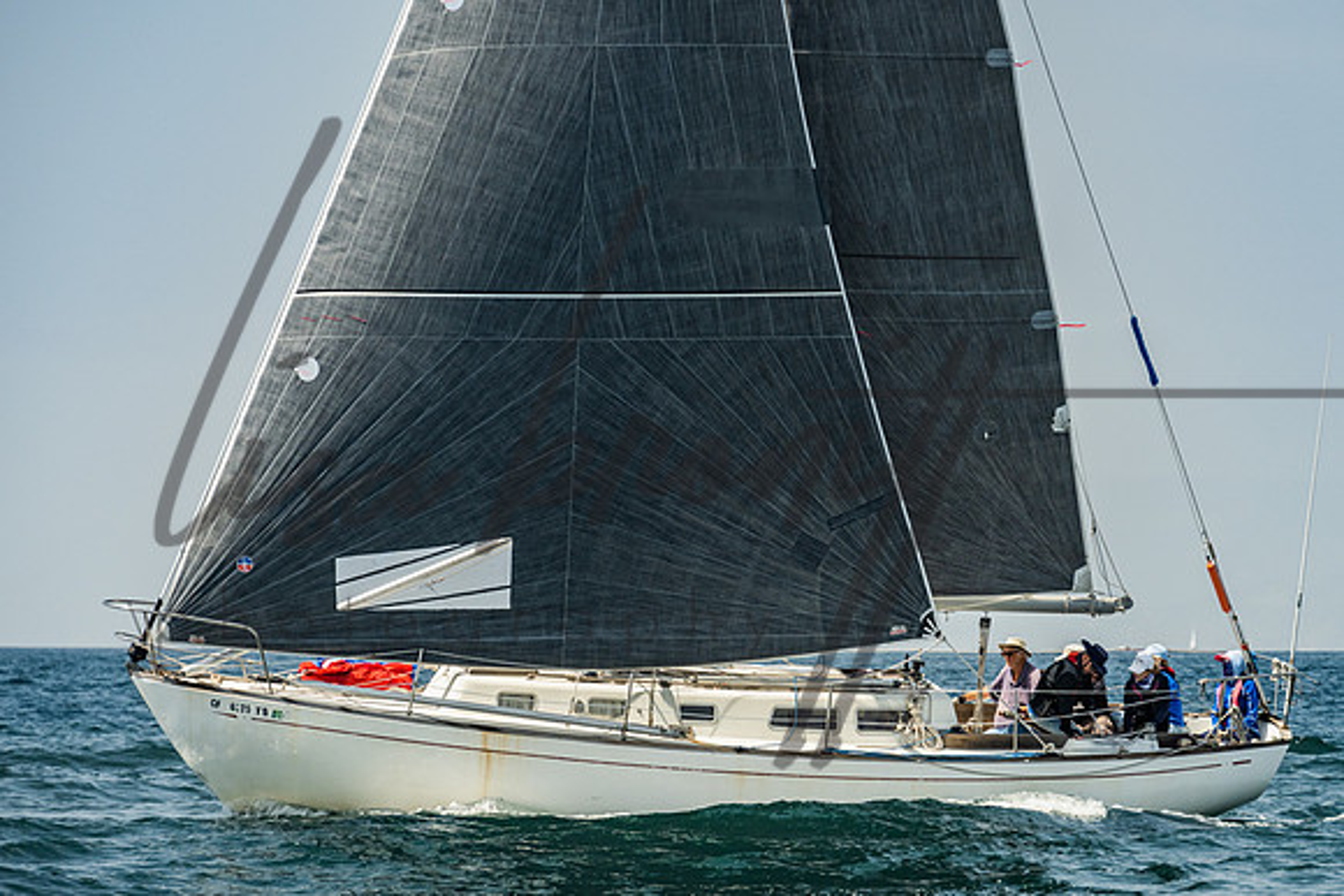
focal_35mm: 198
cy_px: 467
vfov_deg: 6.9
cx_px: 765
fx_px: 7390
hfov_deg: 10.4
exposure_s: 1/1000
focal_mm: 150
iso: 320
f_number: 6.3
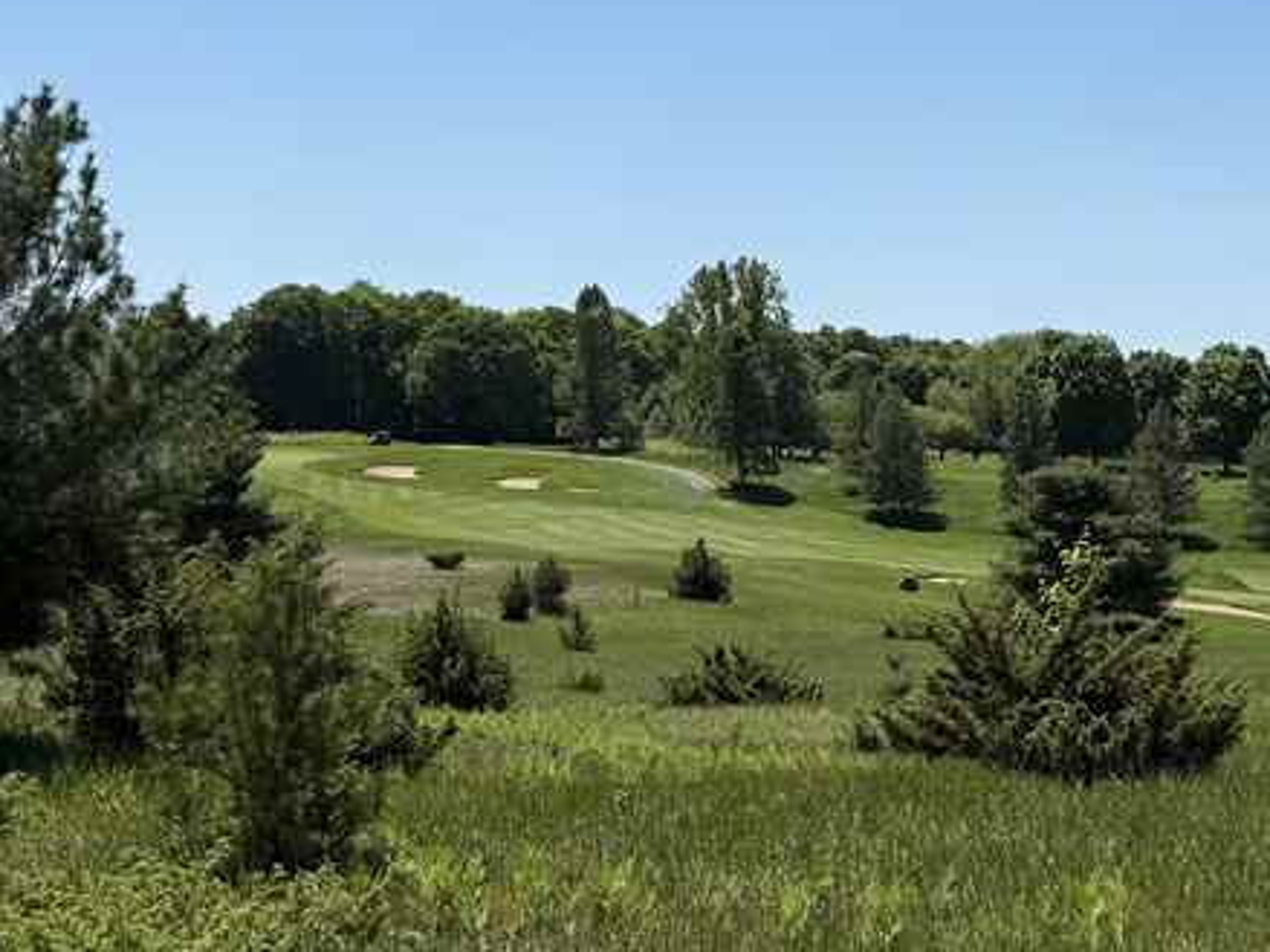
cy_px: 282
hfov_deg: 27.0
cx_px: 1108
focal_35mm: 70
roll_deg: -0.1
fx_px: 2567
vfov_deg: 20.9
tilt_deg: +1.6
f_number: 1.78
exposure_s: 1/6173
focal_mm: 6.76
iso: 80
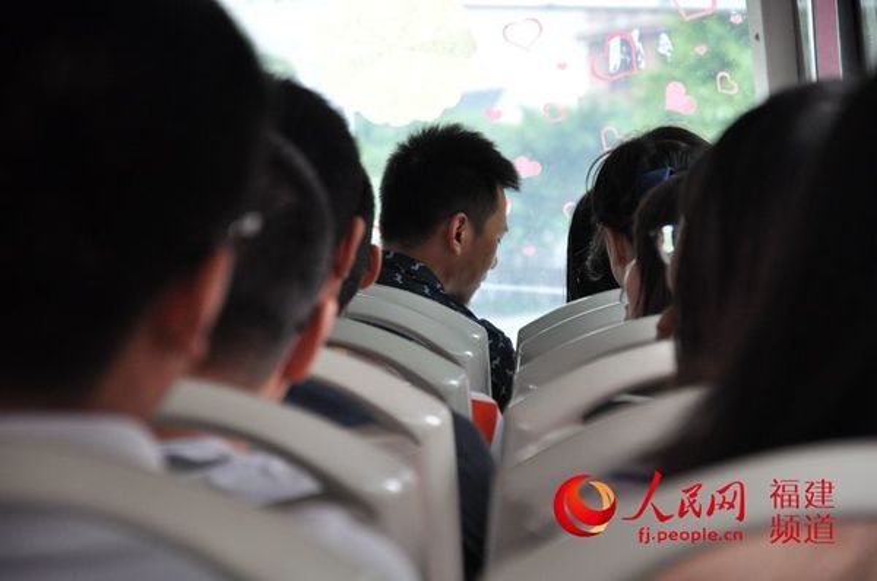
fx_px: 3831
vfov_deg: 8.7
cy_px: 290
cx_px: 438
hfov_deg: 13.1
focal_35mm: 158
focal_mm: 105
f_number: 5.6
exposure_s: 1/50
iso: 800
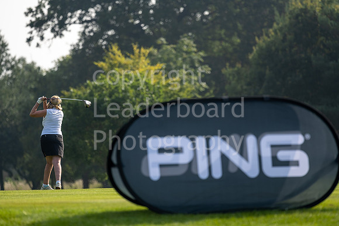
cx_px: 170
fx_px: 2826
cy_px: 113
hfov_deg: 6.9
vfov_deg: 4.6
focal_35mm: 300
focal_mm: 300
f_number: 5
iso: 200
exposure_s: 1/1600
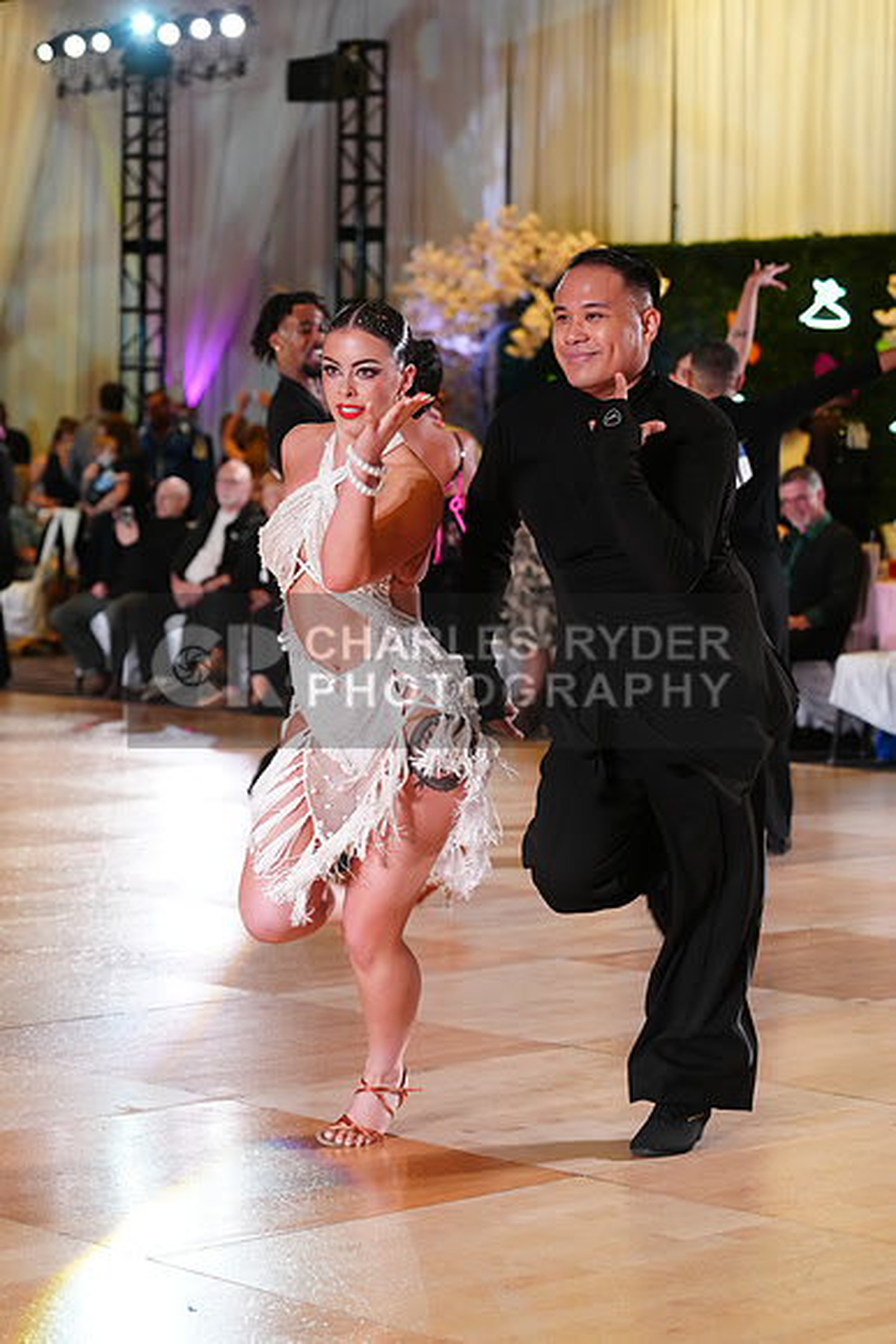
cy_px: 672
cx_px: 448
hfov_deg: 15.5
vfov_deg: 23.1
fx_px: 3283
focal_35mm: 88
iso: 3200
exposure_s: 1/400
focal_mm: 88
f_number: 4
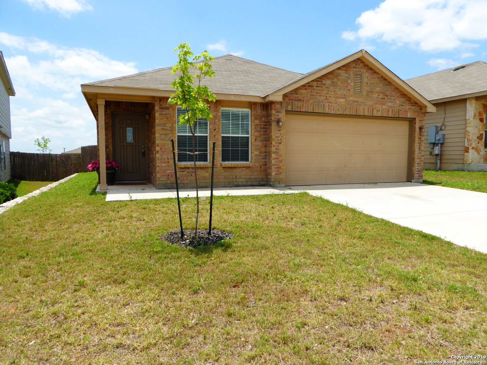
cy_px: 182
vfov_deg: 56.8
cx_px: 244
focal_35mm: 24
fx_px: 338
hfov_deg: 71.6
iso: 100
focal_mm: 4.3
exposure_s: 1/1000
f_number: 3.3
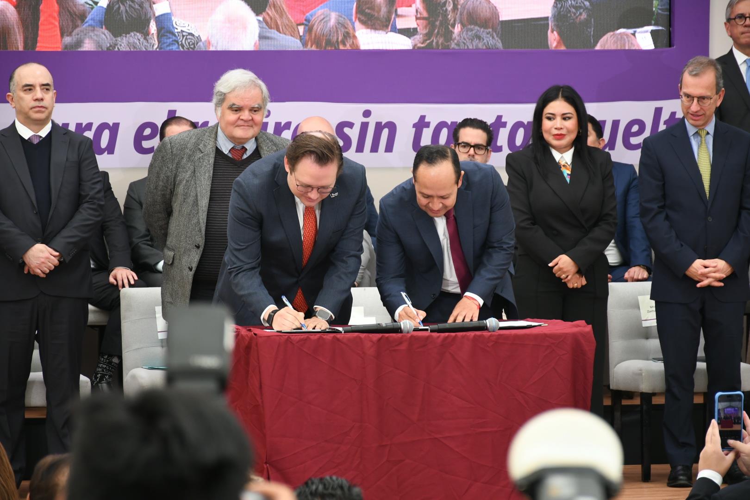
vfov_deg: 7.9
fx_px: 3625
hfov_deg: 11.8
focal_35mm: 174
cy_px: 250
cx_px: 375
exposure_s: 1/100
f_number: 5.6
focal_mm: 116
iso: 800
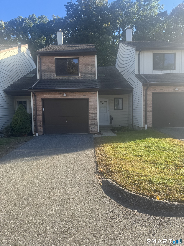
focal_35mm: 24
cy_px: 123
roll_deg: +1.3
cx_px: 92
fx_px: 170
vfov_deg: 71.6
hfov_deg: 56.8
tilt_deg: -3.7
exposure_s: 1/980
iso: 80
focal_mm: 6.76
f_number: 1.78
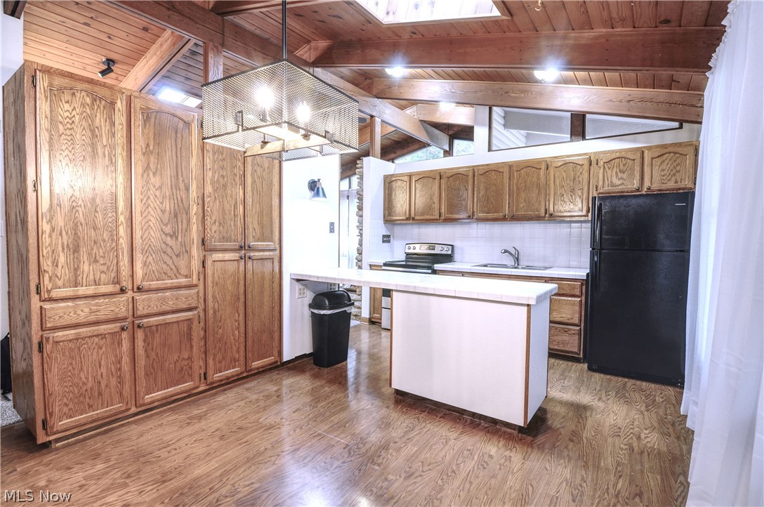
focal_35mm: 16
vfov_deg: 71.9
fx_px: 350
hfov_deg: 95.1
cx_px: 382
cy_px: 254
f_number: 8
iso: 800
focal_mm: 11
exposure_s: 1/8
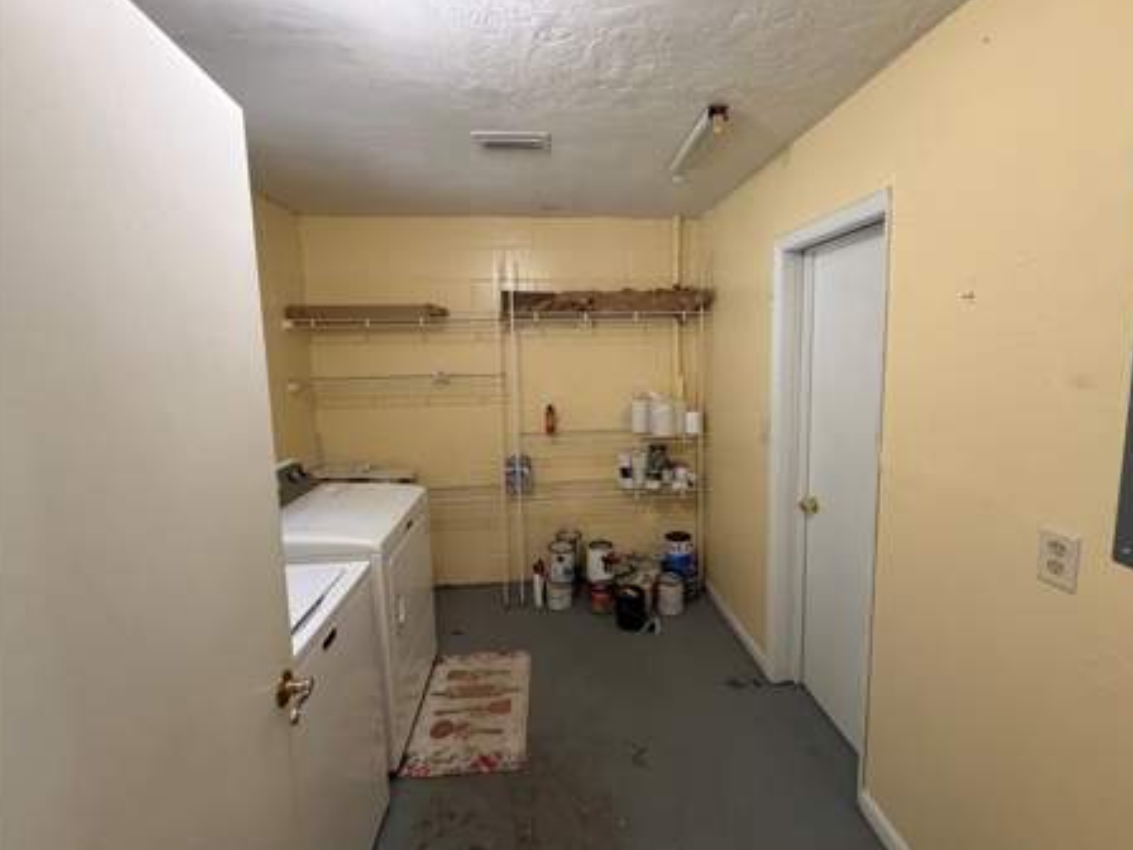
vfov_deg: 81.7
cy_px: 402
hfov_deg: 98.1
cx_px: 592
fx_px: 491
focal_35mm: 15
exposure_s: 1/60
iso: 400
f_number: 2.2
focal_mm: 2.22
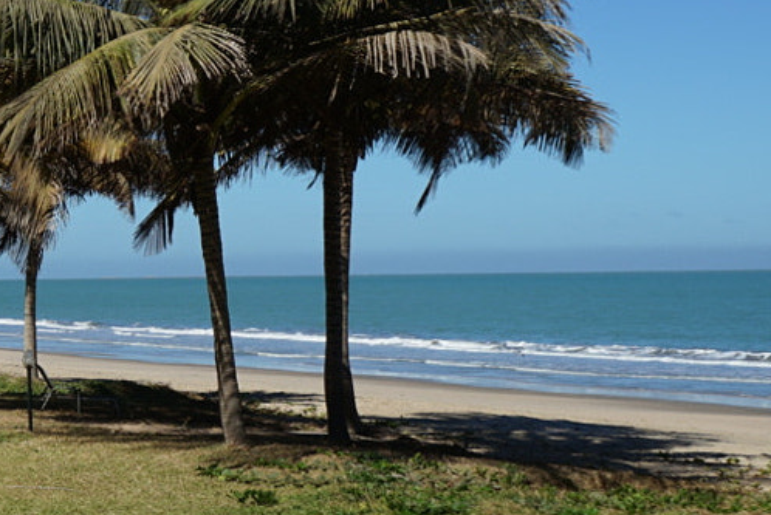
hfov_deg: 21.4
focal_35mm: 90
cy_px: 265
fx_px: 1929
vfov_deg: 15.2
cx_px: -96
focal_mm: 28
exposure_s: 1/1000
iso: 100
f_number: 5.6
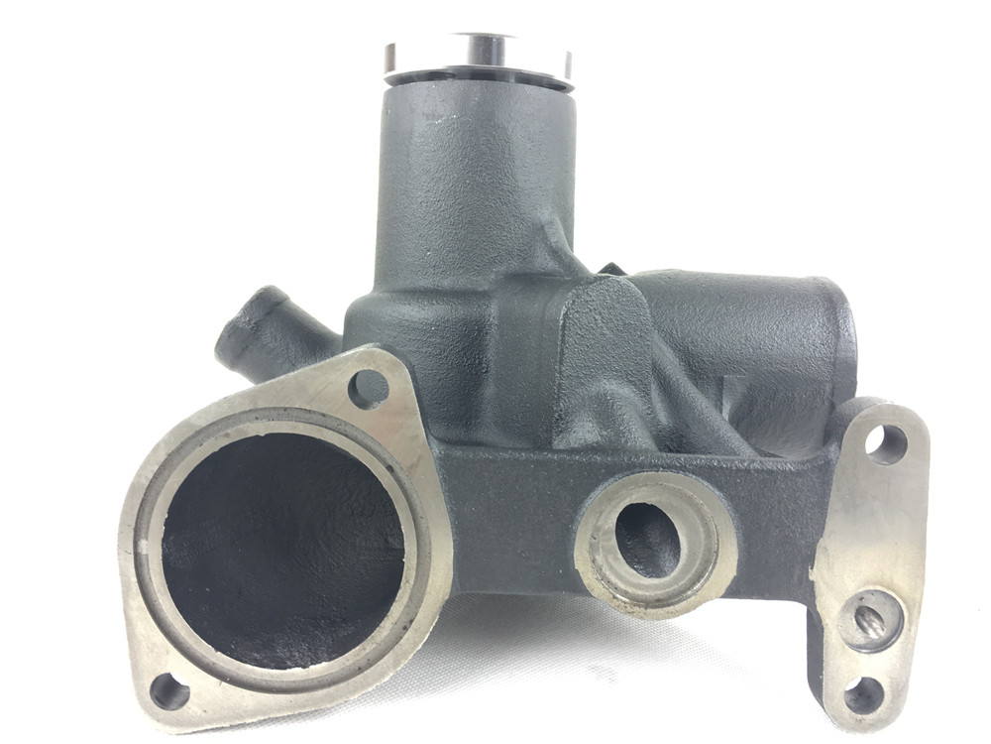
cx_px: 496
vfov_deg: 48.2
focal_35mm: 29
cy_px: 372
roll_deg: +0.7
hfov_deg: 61.7
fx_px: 830
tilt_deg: -15.1
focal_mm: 4.15
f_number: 2.2
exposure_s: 1/33
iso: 32
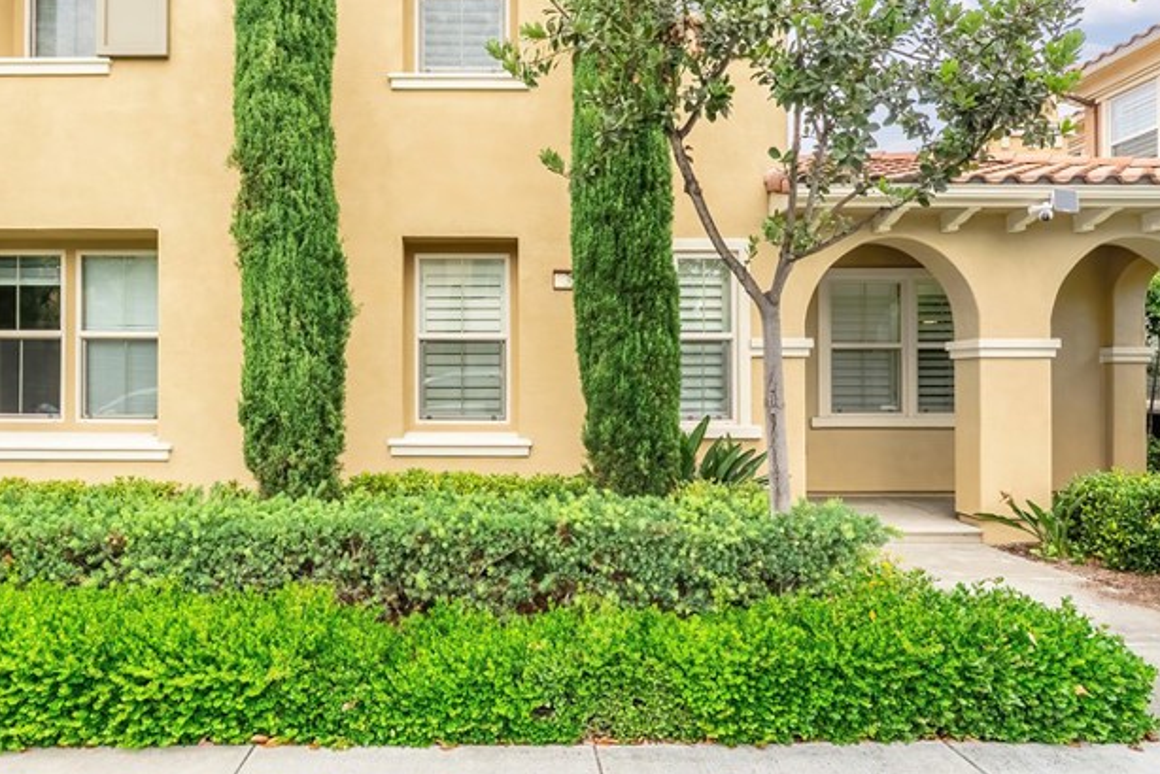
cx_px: 465
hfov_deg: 82.9
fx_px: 645
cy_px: 214
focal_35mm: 20
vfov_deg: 59.4
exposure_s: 1/6000
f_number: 8
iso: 800
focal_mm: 12
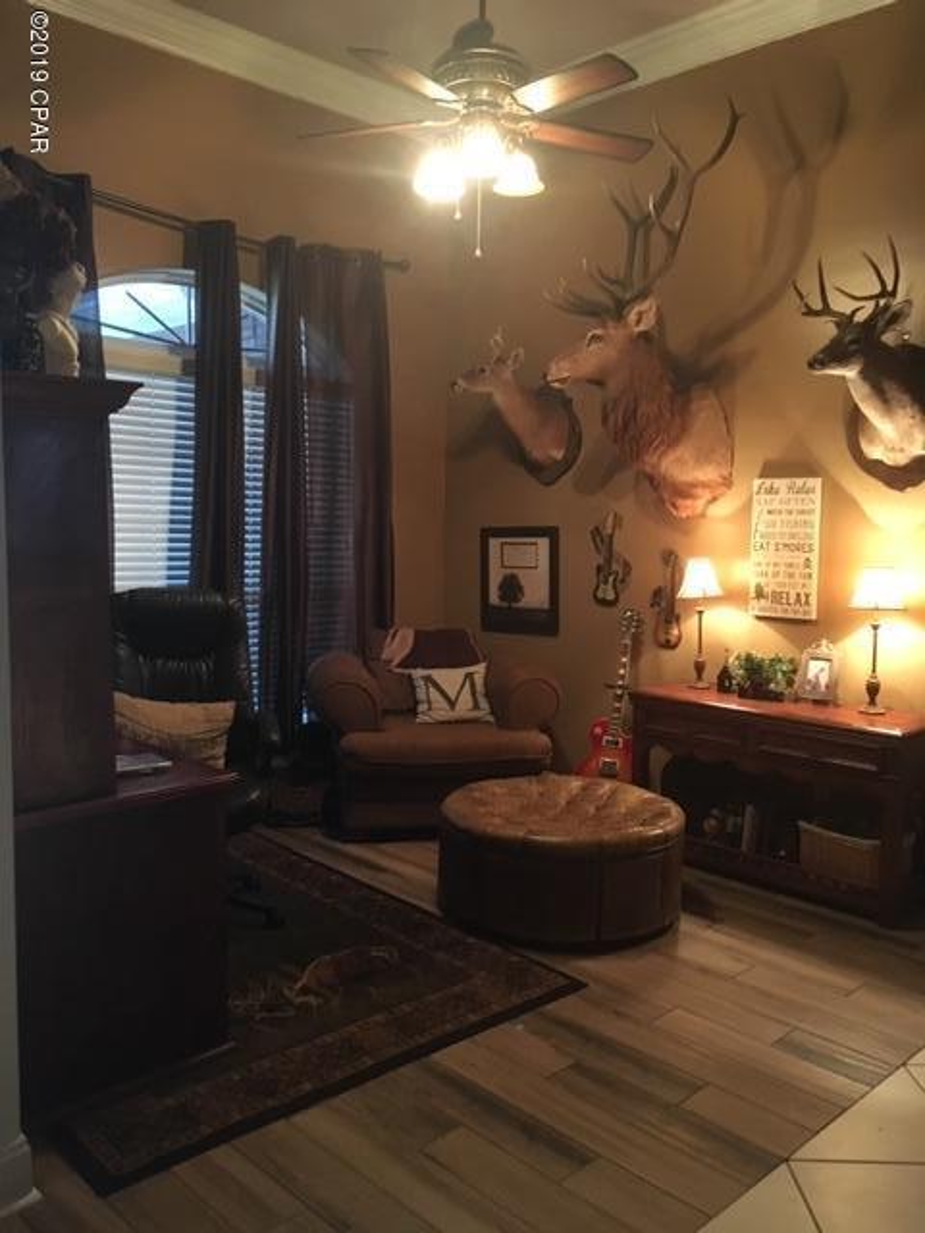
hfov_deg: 48.2
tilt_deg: -2.7
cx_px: 462
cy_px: 616
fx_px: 1033
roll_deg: -0.3
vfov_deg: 61.7
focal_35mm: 29
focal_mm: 4.15
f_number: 2.2
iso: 320
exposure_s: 1/15
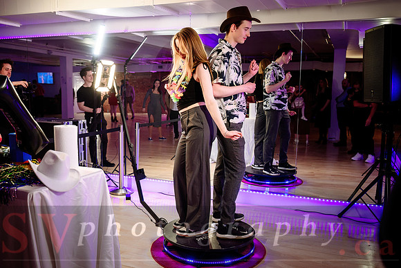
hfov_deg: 59.0
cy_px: 140
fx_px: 355
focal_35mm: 32
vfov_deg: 41.3
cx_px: 191
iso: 1250
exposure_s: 1/200
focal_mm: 29
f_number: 3.2
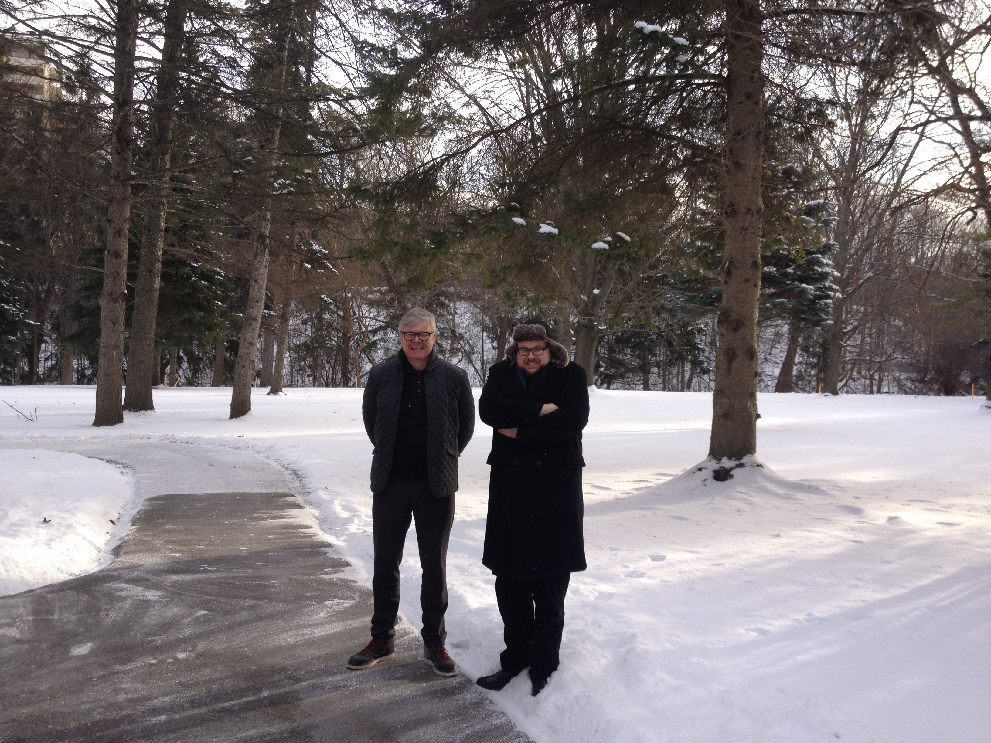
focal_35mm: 35
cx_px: 496
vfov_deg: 40.7
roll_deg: -1.0
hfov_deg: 52.6
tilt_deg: -4.5
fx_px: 1002
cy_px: 372
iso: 50
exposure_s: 1/358
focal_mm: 4.28
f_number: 2.4
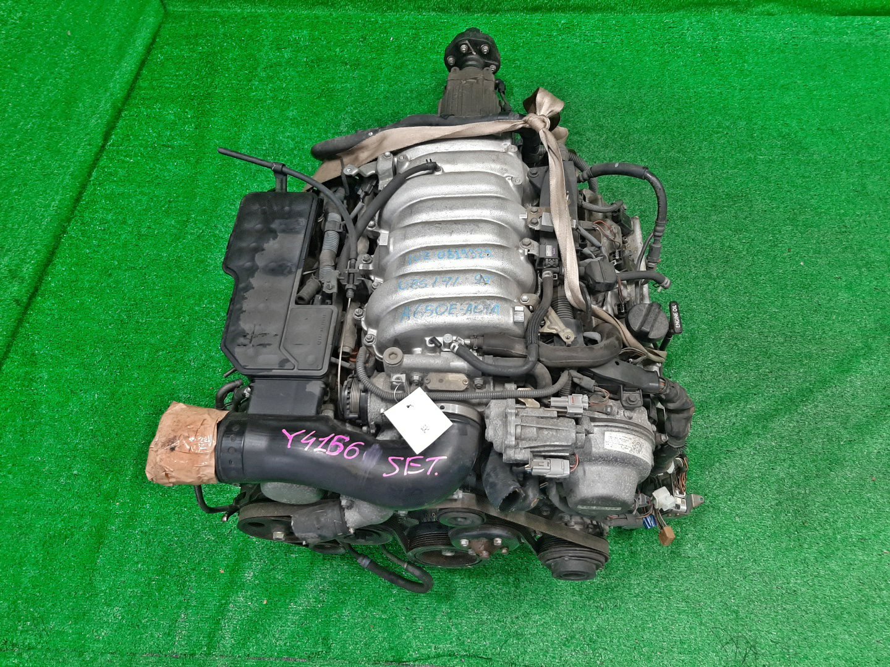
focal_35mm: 26
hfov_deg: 67.3
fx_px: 668
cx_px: 445
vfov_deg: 53.1
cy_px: 334
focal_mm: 3.93
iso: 106
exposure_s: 1/50
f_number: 1.7
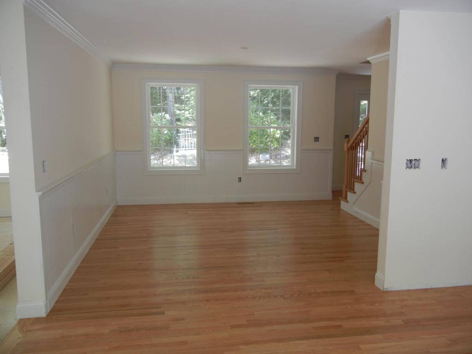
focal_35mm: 30
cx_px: 236
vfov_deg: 46.8
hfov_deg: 60.0
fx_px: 409
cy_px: 177
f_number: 3.5
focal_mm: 5.4
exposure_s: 1/36.5
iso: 160
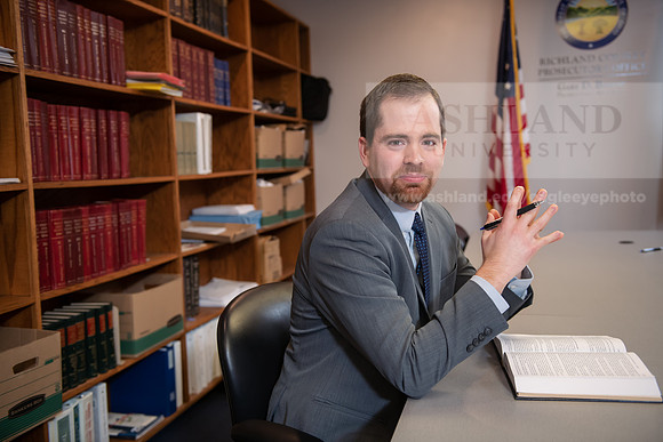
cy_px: 221
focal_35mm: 35
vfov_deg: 37.9
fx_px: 645
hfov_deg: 54.4
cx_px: 332
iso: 800
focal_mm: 35
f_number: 3.2
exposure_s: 1/125
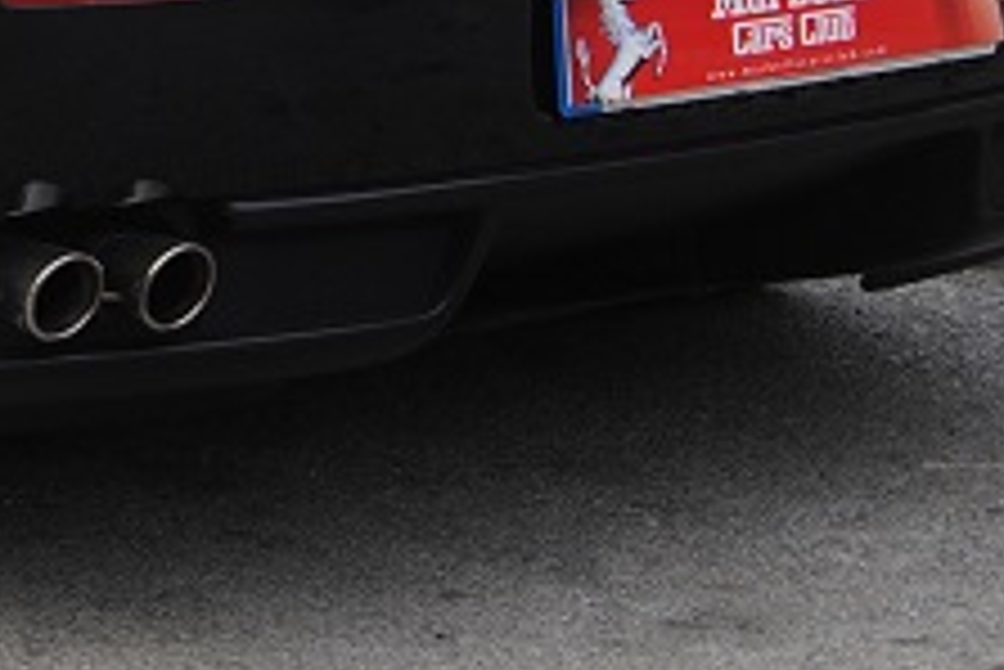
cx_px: -320
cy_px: -497
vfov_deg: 6.7
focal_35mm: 202
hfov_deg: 10.0
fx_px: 5637
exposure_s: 1/200
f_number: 7.1
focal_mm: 30
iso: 100
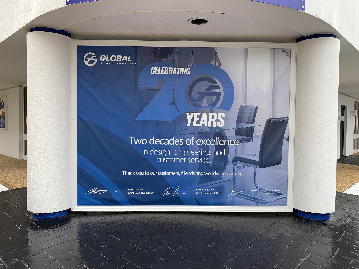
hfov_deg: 67.3
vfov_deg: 53.1
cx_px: 180
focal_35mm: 26
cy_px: 134
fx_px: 270
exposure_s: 1/151
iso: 25
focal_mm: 4.25
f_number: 1.8
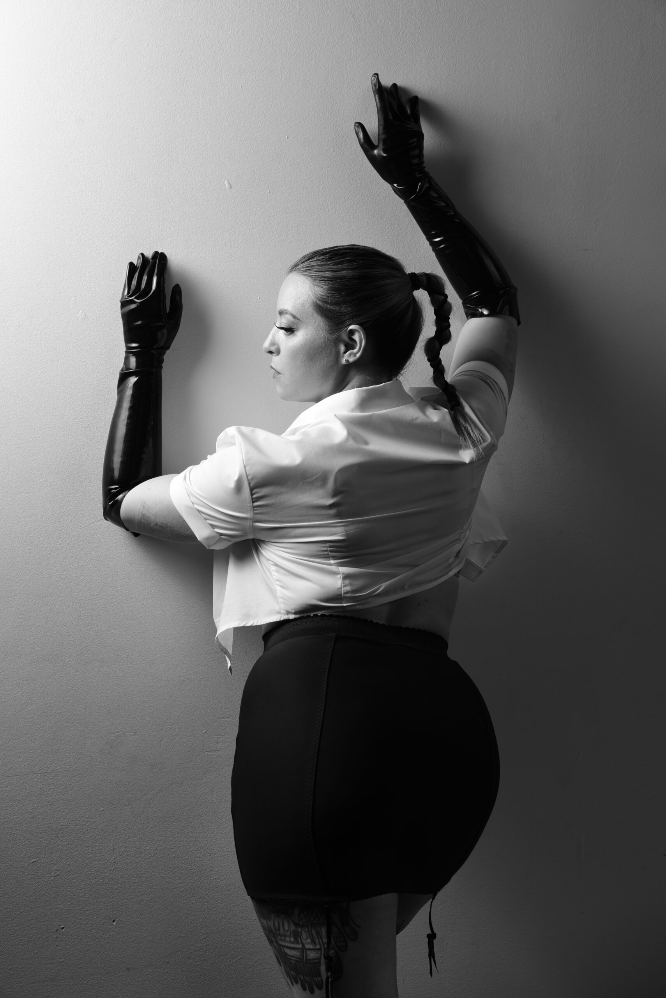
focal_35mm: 38
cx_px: 333
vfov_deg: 50.7
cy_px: 499
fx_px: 1053
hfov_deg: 35.1
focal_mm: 38
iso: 125
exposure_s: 1/125
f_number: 6.7
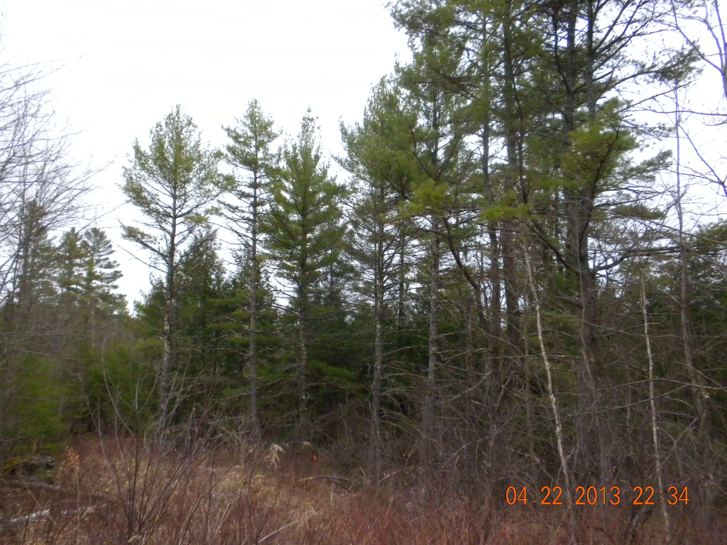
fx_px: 798
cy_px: 274
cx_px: 362
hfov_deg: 49.0
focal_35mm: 38
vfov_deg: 37.7
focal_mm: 6.6
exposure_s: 1/650
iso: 400
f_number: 3.5
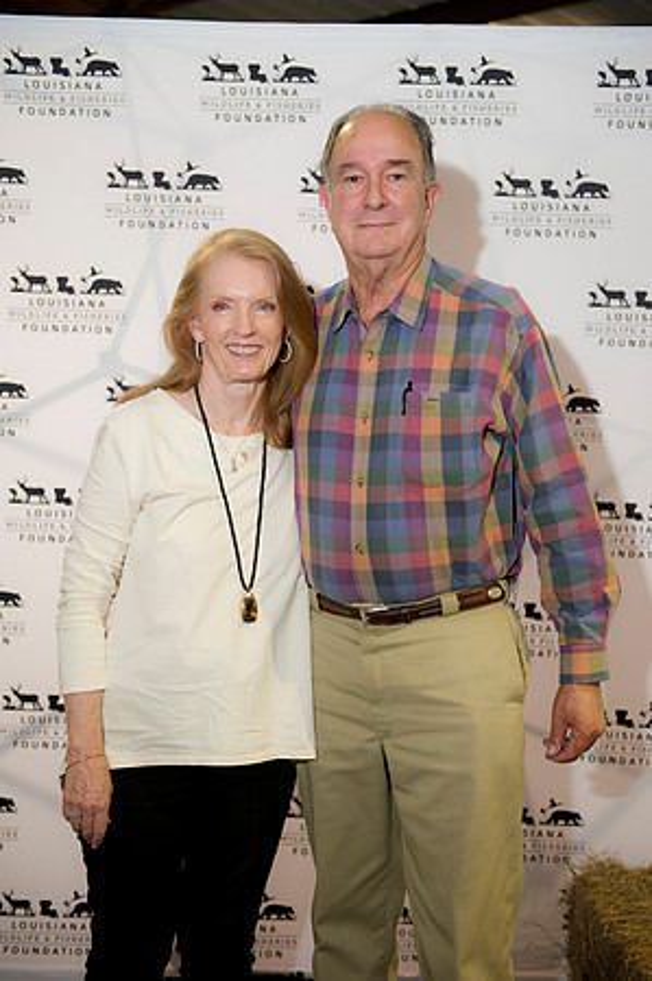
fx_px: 1416
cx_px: 326
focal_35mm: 52
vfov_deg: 38.2
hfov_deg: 25.9
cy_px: 490
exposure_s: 1/100
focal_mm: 52
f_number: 3.2
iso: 800
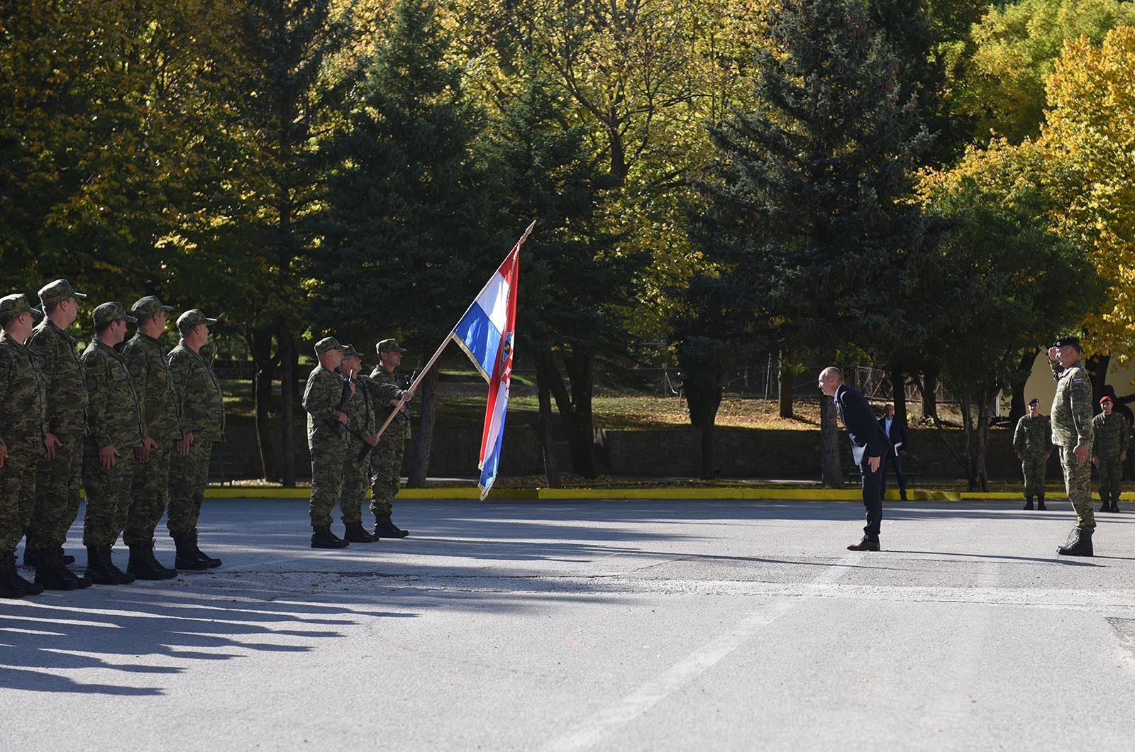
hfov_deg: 28.9
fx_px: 2203
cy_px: 376
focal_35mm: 70
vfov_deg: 19.4
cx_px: 568
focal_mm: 70
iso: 200
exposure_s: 1/1600
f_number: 2.8
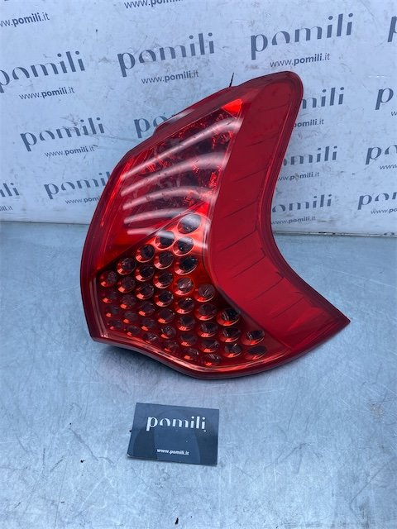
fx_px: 398
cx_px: 198
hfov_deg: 53.1
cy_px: 264
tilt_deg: -45.7
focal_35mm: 26
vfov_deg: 67.3
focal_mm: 4.25
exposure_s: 1/778
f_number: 1.8
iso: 32
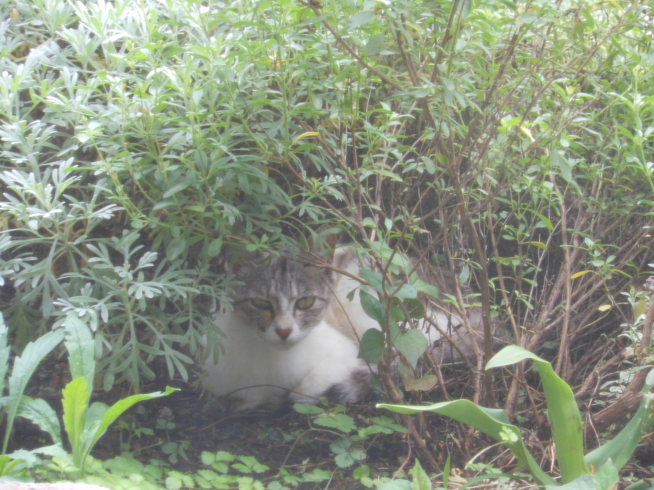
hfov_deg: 14.0
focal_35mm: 141
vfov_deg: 10.5
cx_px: 327
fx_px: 2664
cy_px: 245
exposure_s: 1/30
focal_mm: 25.3
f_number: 5.5
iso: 250
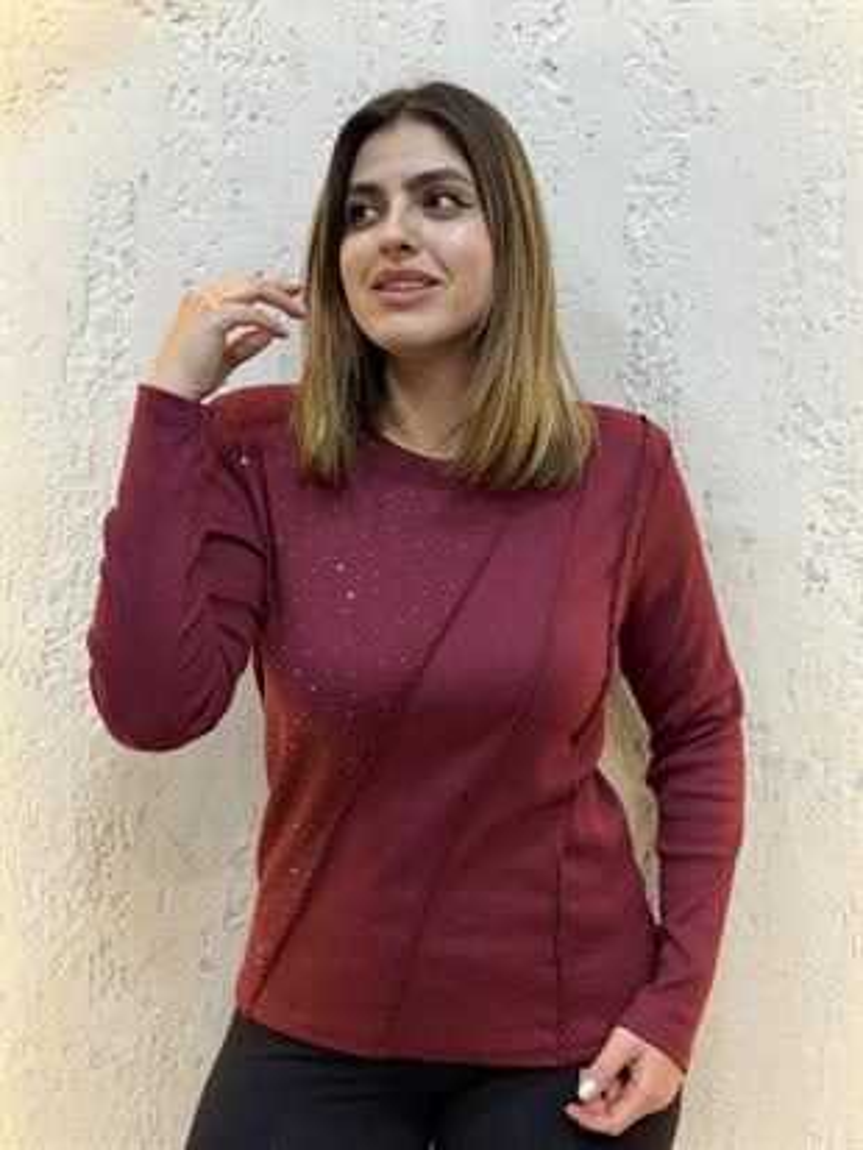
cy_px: 575
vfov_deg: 39.6
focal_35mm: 48
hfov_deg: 30.3
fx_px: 1595
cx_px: 432
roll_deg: -1.3
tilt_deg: -8.0
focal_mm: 6.76
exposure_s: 1/100
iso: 80
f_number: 1.78
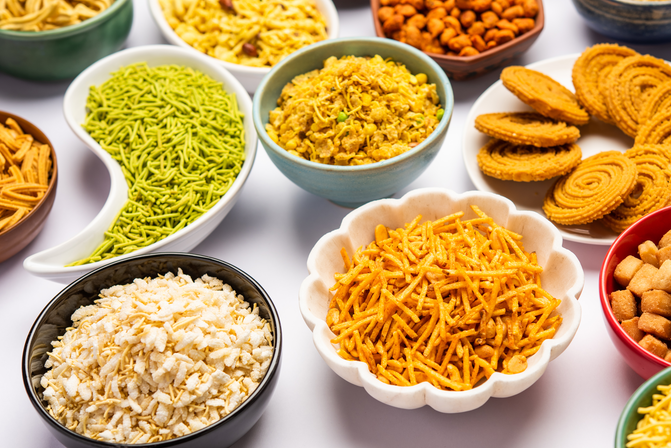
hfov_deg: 27.0
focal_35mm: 75
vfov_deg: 18.2
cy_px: 272
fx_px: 1398
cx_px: 370
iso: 100
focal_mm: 60
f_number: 5
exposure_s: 1/125
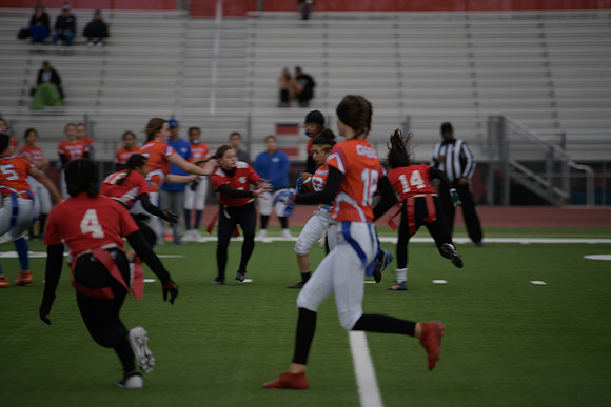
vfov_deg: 6.9
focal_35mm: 200
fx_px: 3395
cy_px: 204
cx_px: 306
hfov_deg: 10.3
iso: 72
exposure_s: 1/200
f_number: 2.8
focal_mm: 200
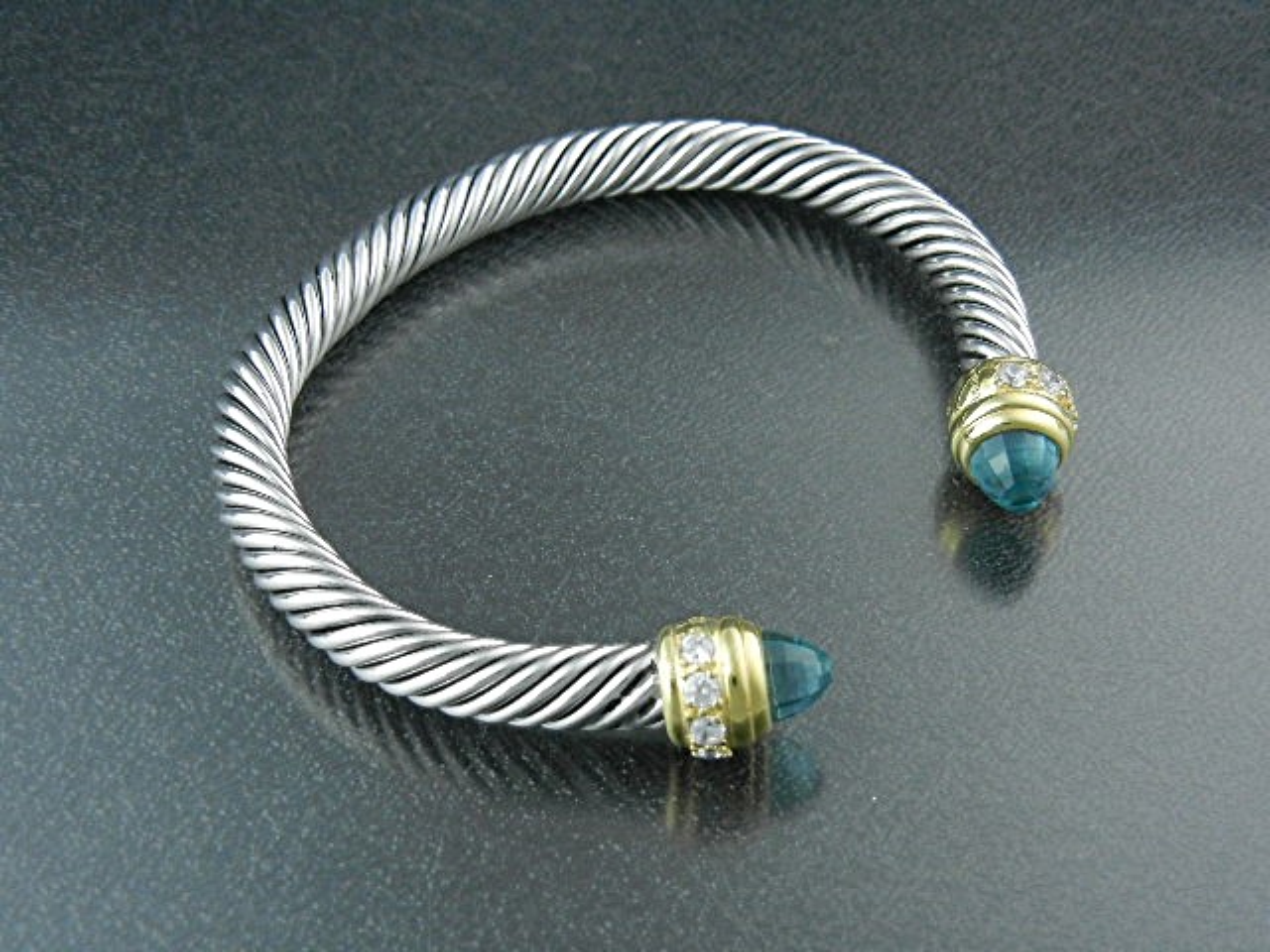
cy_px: 476
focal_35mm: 68
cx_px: 635
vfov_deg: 21.6
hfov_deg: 28.6
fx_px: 2495
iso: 200
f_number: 4.1
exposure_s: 1/7.6
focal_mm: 12.2
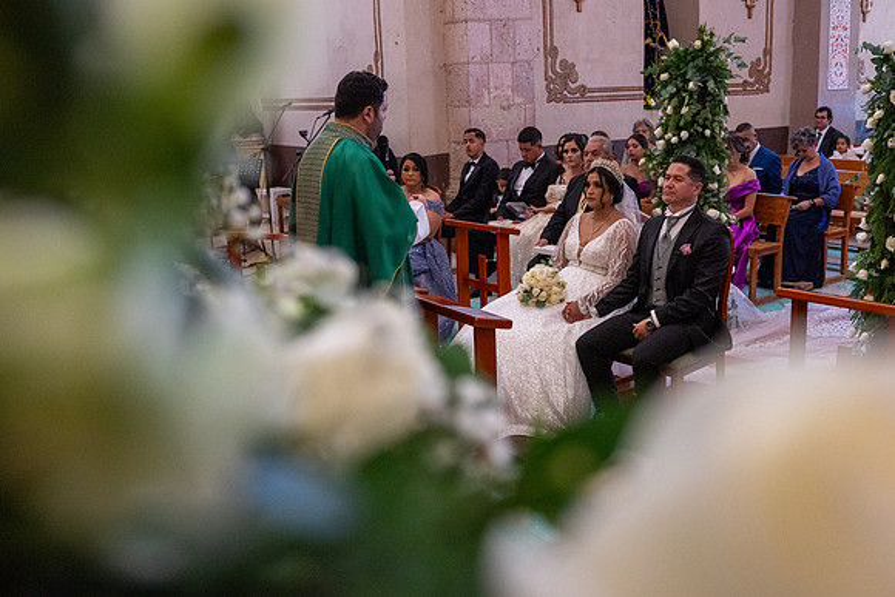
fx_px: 918
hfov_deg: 52.0
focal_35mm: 37
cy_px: 289
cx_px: 468
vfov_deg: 36.0
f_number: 5
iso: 2500
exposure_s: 1/100
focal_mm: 35
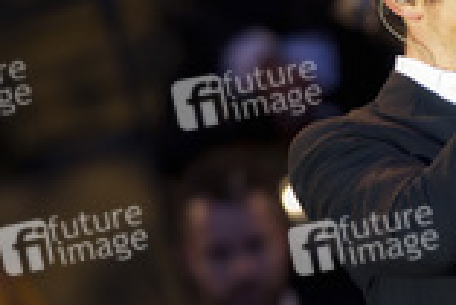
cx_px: 575
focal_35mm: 858
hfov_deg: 2.4
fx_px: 10878
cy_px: 168
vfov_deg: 1.6
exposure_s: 1/160
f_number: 3.5
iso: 800
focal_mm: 300
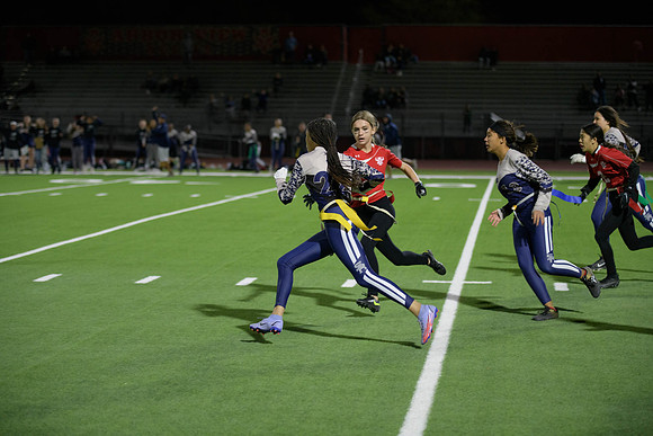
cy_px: 218
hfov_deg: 22.1
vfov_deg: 14.9
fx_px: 1669
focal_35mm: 92
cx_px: 326
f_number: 2.8
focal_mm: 92
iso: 2500
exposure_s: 1/640
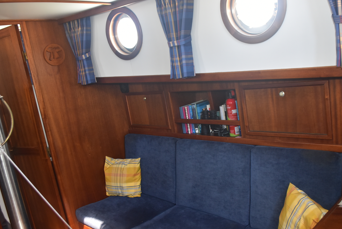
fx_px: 323
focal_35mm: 34
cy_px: 117
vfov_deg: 38.9
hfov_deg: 55.7
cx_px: 179
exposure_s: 1/100
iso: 800
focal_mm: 20
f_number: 5
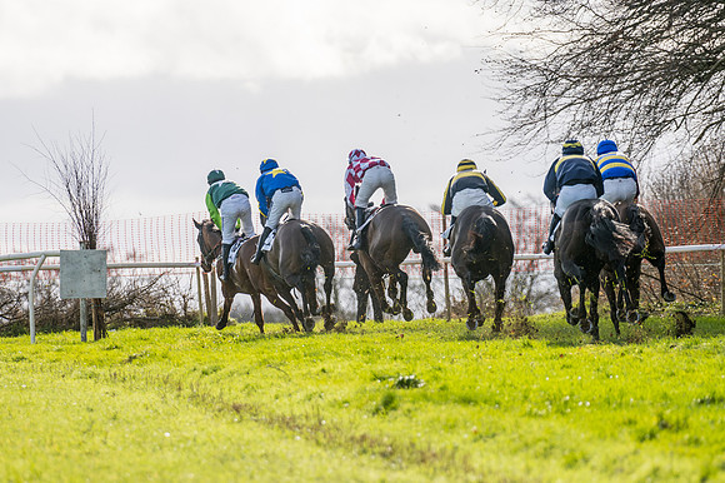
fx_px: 8056
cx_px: 362
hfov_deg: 5.2
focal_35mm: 400
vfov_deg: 3.4
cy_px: 242
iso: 200
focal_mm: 244
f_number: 4
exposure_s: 1/1600
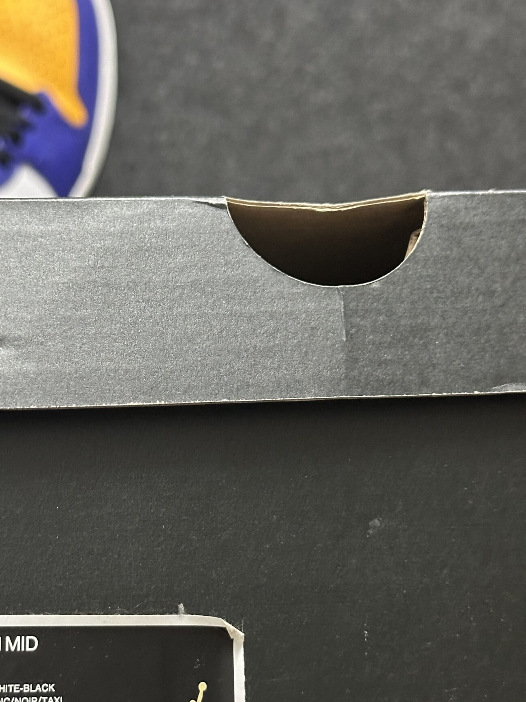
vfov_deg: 27.3
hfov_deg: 20.6
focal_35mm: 71
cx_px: 139
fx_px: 1439
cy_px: 440
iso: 500
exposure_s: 1/35
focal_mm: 6.86
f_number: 1.78
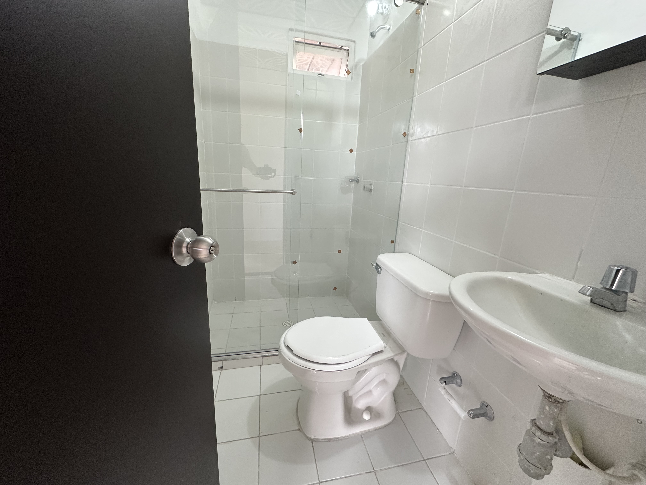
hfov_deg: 102.1
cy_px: 242
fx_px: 261
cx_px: 323
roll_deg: -3.7
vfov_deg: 85.7
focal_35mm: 14
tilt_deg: -15.3
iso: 200
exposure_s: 1/99
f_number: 2.2
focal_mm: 2.22
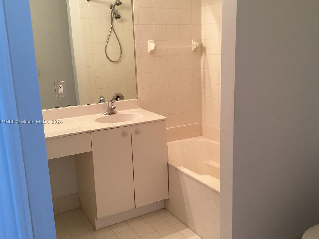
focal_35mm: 36
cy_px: 122
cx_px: 173
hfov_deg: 51.3
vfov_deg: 39.6
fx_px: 332
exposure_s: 1/60
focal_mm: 3.3
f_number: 2.4
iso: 200
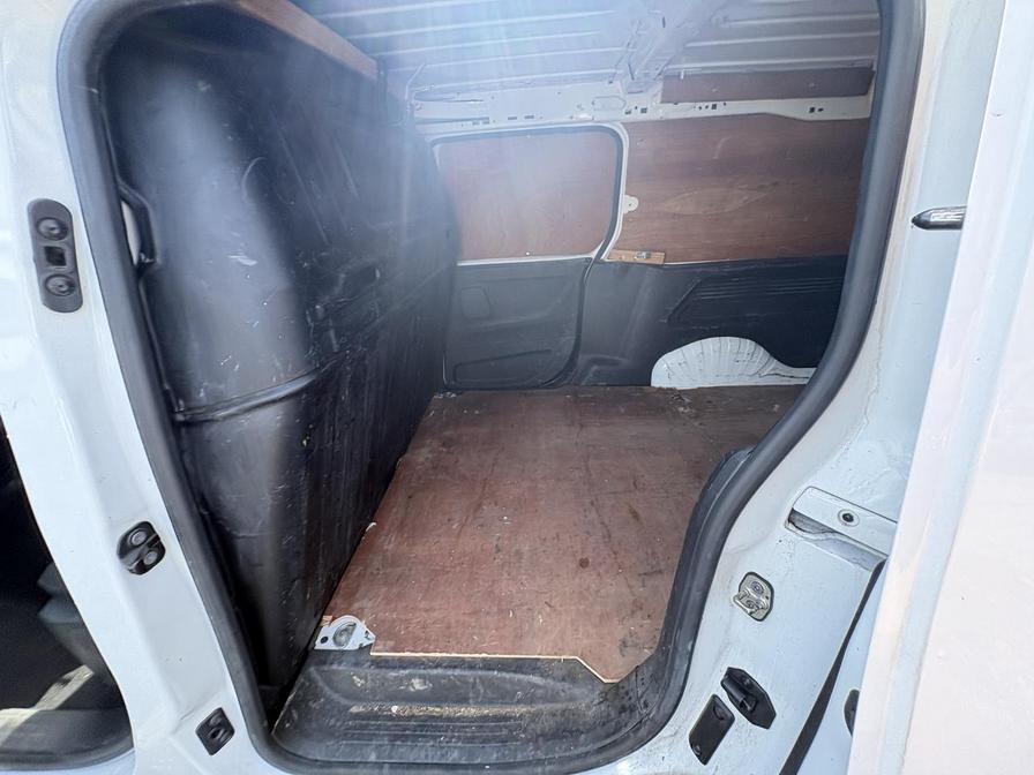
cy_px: 388
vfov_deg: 85.7
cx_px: 517
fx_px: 418
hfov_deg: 102.1
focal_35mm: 14
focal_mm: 2.22
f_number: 2.2
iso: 125
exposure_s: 1/136
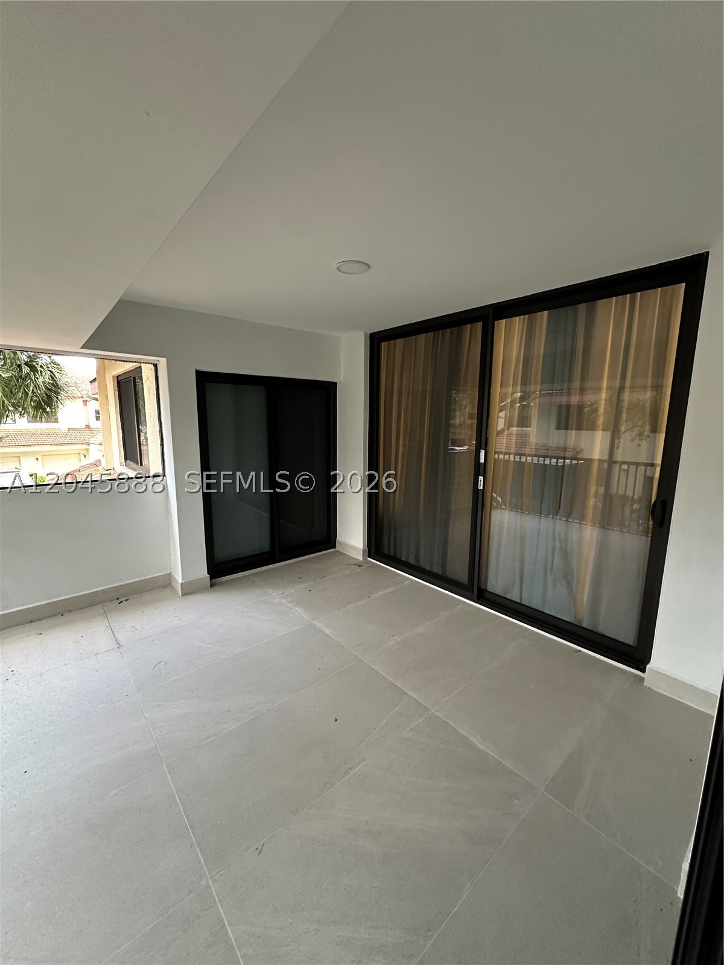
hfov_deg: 85.7
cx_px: 362
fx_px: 390
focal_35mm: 14
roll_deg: -1.0
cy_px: 482
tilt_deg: -9.2
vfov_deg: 102.1
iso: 500
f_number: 2.2
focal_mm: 2.22
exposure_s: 1/60
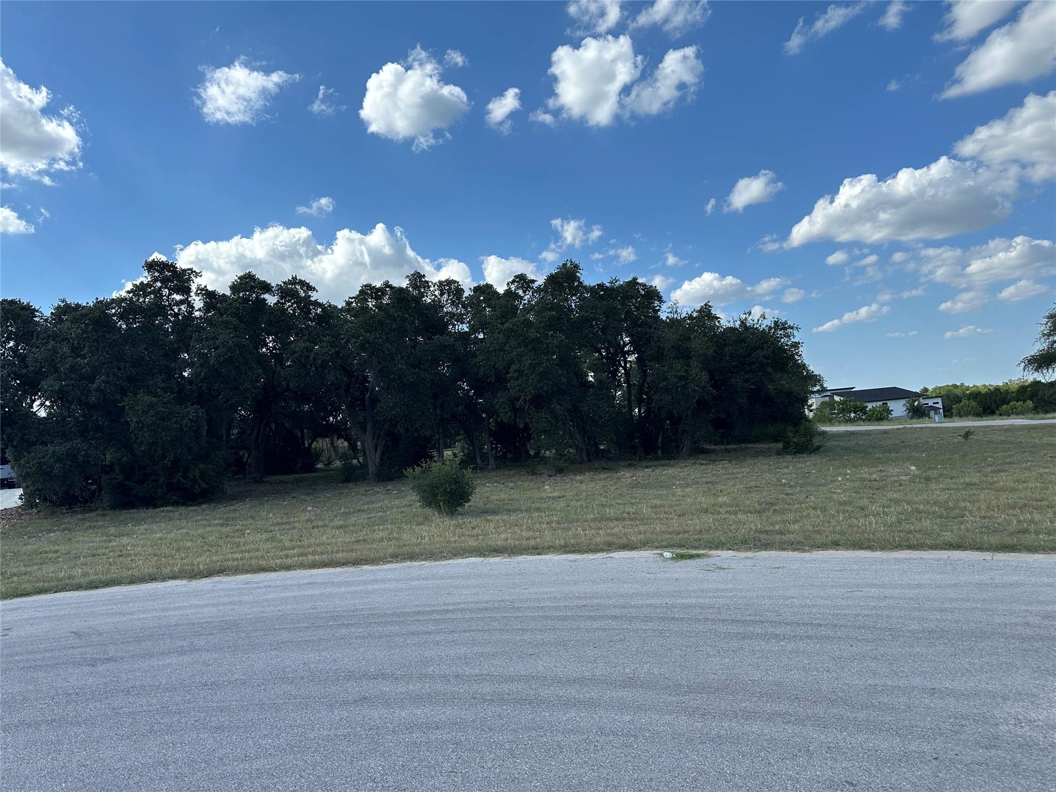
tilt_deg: +2.9
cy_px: 396
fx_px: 732
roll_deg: +5.6
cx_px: 528
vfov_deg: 56.8
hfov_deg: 71.6
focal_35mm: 24
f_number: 1.78
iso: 80
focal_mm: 6.86
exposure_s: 1/3717
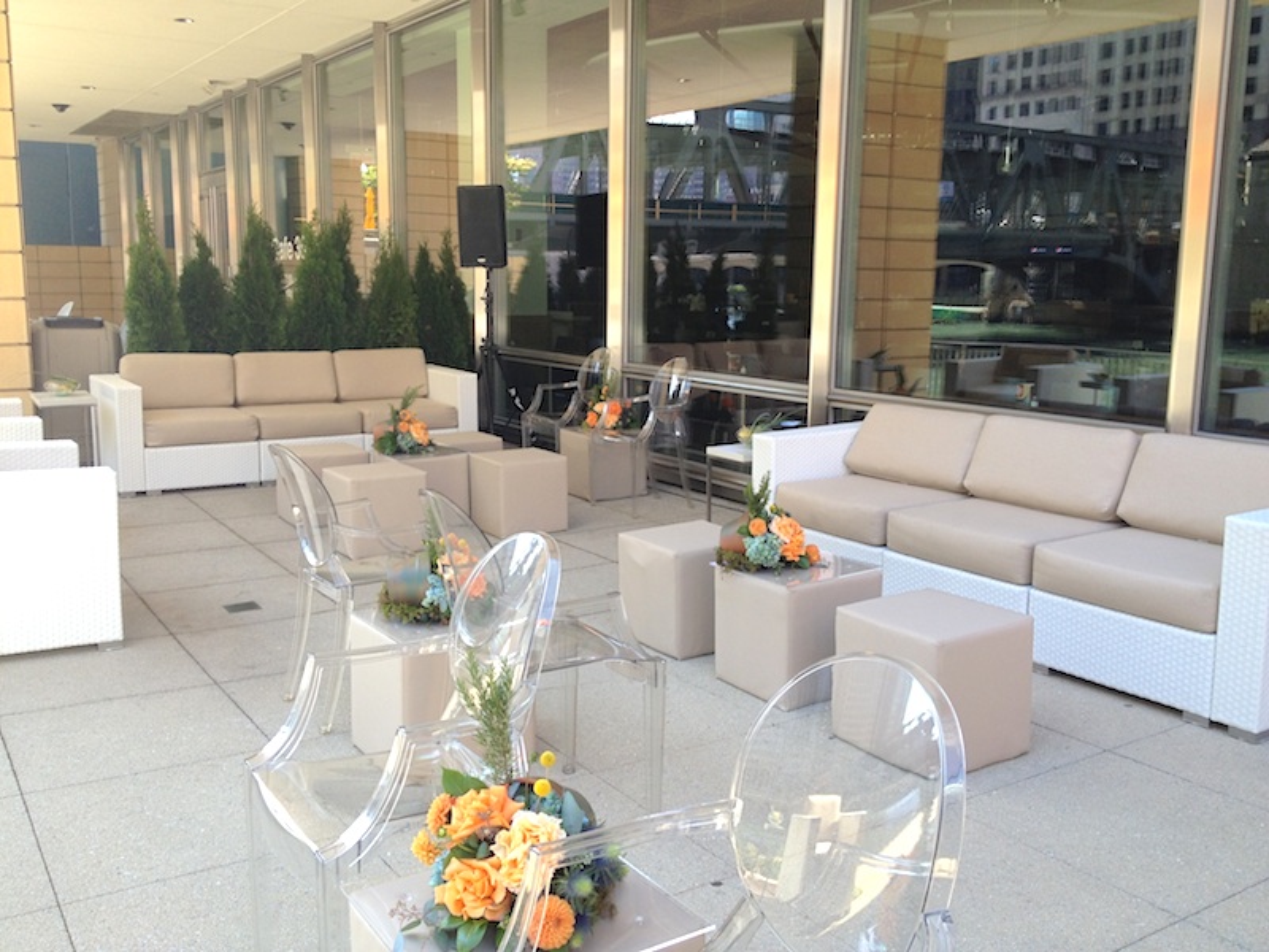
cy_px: 476
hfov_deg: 52.6
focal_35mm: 35
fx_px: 1283
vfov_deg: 40.7
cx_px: 634
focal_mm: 4.28
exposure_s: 1/120
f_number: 2.4
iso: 50
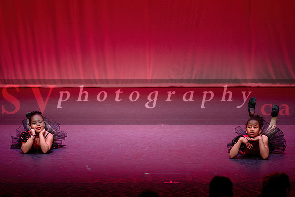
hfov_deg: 10.9
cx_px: 159
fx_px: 1547
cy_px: 77
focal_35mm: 189
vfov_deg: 7.3
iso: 1250
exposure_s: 1/400
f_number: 2.8
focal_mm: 155
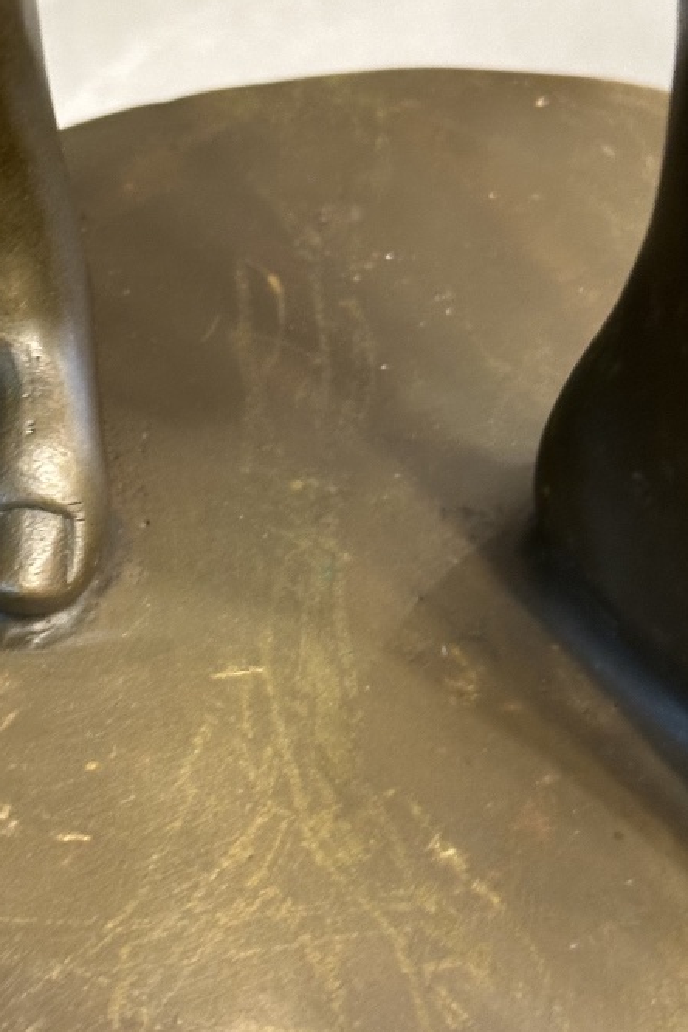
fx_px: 2580
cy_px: 346
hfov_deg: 15.0
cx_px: 37
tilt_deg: -48.7
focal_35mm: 90
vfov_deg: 22.5
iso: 320
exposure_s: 1/33
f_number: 1.78
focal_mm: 6.86
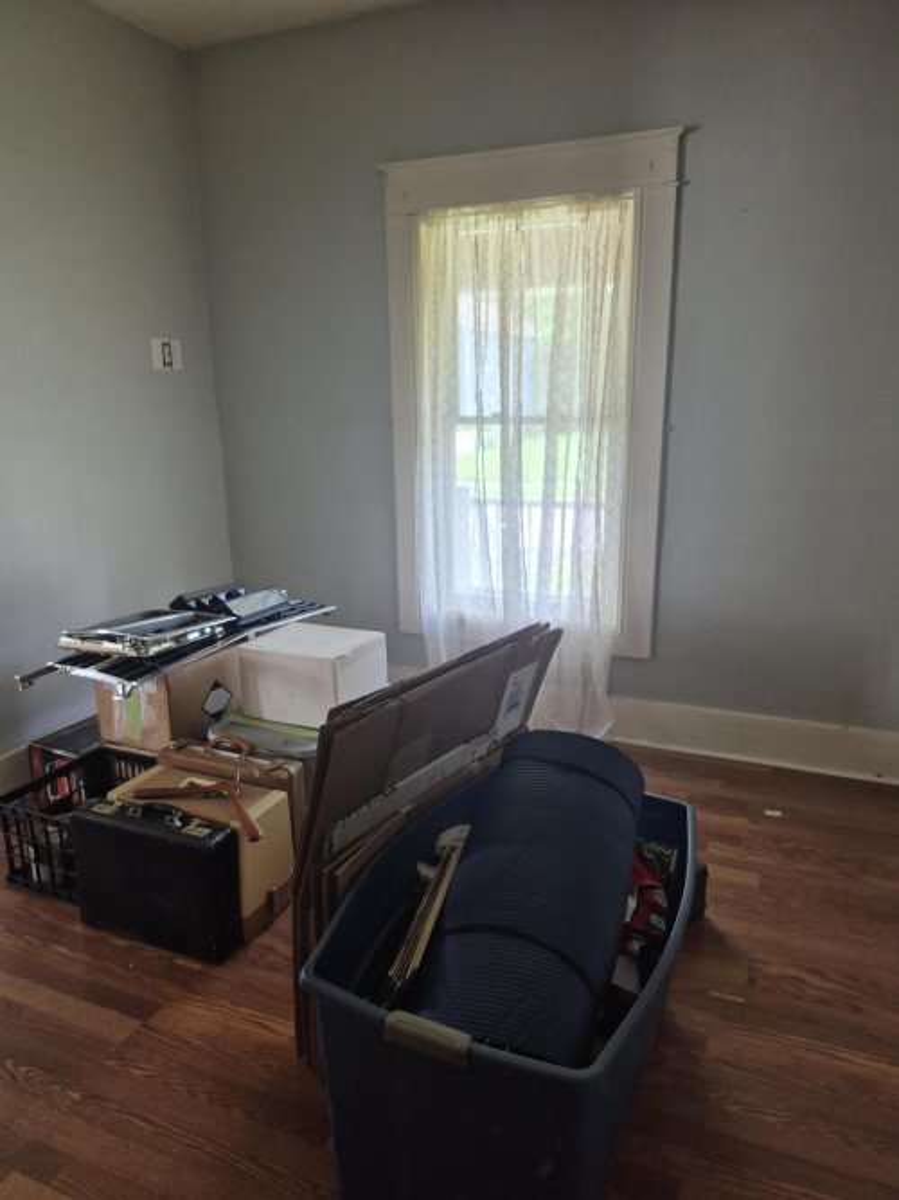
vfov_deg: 73.9
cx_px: 450
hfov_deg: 58.9
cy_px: 600
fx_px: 797
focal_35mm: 23
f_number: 1.8
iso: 250
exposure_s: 1/120
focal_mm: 5.4
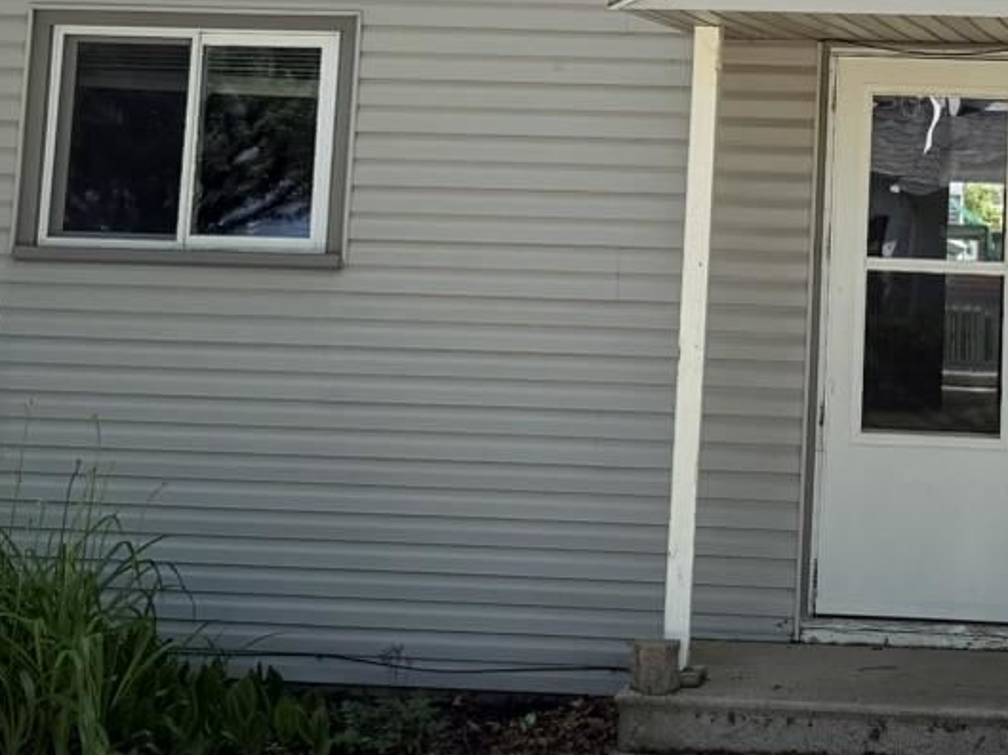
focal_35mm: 93
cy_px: -67
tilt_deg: +7.3
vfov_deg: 15.5
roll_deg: -2.0
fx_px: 2706
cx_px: 909
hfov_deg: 20.7
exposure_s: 1/1812
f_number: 1.78
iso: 100
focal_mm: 6.76
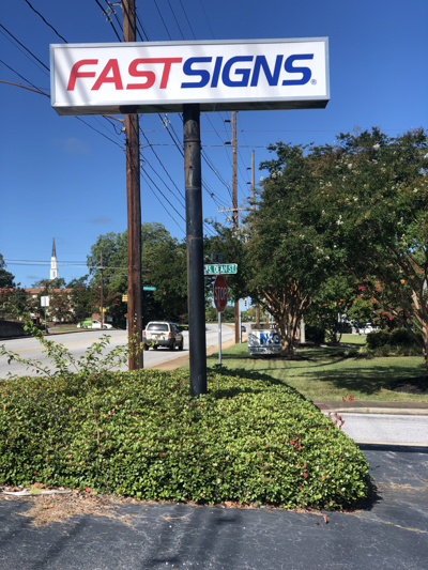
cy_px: 285
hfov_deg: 25.7
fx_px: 939
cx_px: 214
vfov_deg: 33.8
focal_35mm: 57
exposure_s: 1/648
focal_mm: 6.6
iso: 20
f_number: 2.8
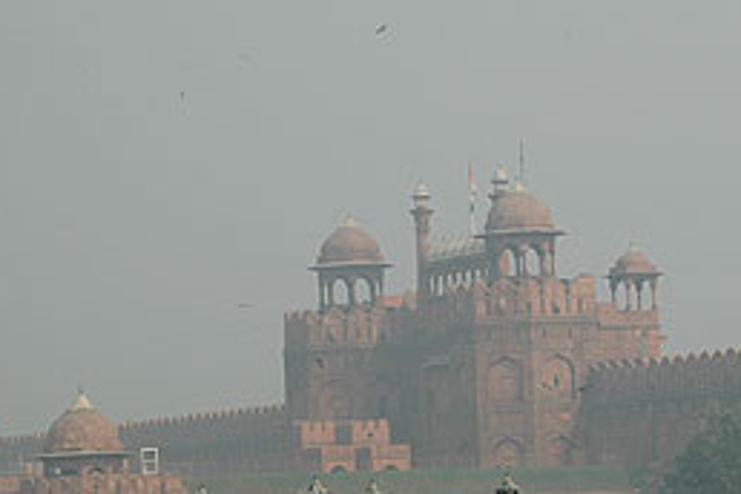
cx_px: 609
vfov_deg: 7.5
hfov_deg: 11.2
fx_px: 3766
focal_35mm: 183
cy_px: 337
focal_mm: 70
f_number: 10
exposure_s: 1/320
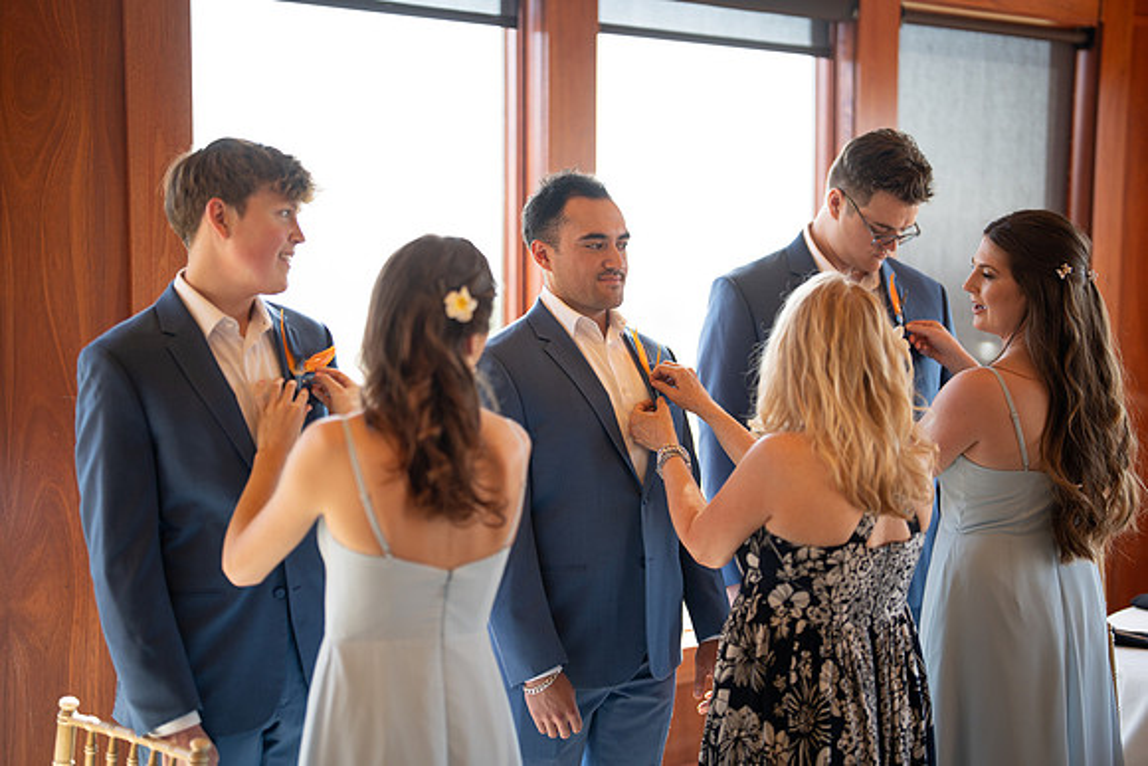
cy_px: 383
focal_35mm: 50
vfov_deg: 27.0
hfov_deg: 39.6
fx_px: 1595
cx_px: 574
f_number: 1.3
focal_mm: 50
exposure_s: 1/1600
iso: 400
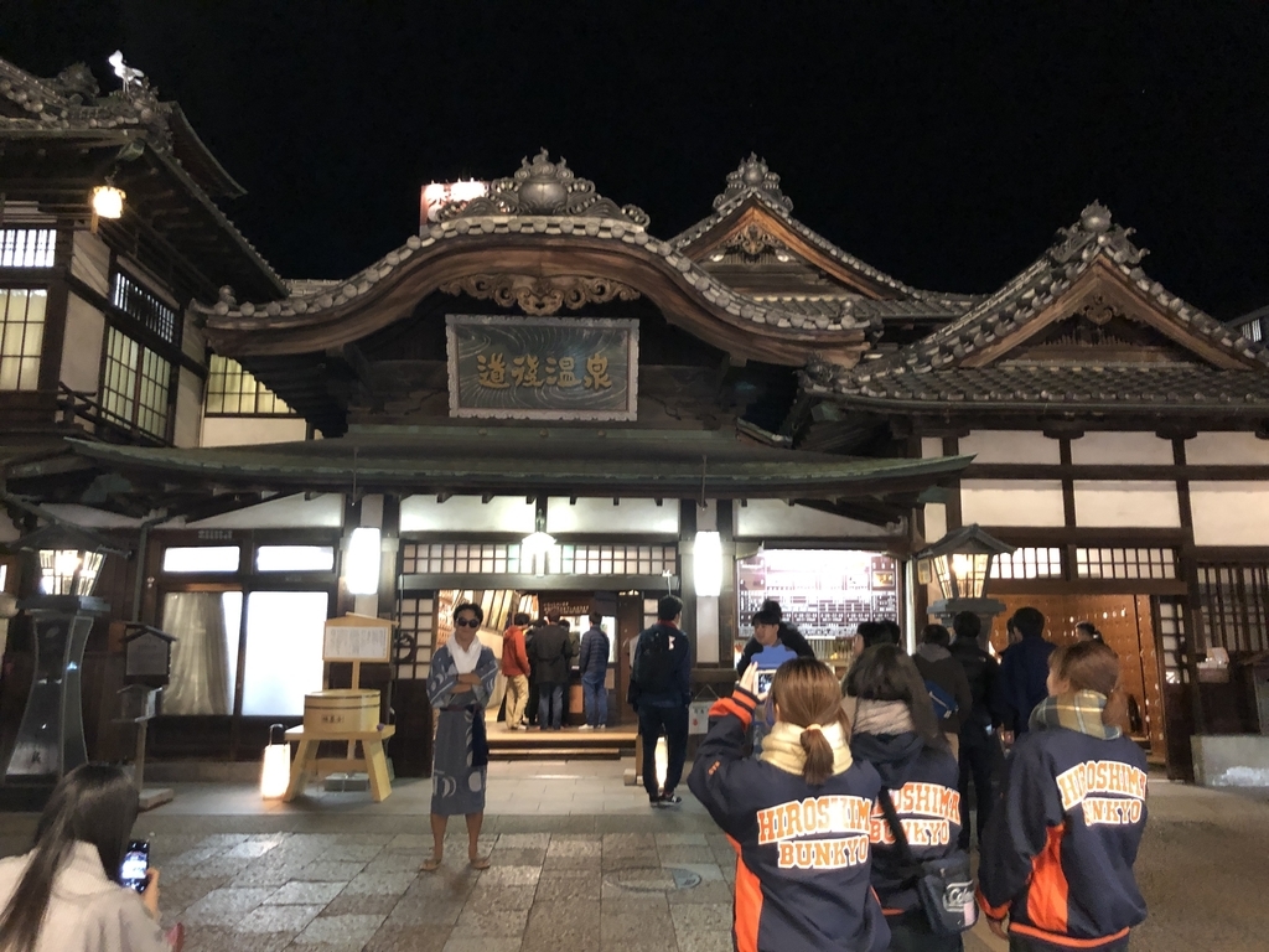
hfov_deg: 63.4
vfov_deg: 49.7
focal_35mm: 28
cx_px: 634
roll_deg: +0.4
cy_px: 476
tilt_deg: +10.9
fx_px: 1026
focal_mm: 4
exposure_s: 1/4
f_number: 1.8
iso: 80
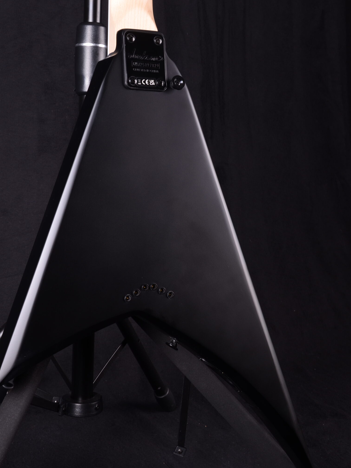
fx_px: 744
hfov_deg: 26.5
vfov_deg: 34.9
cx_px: 160
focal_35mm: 55
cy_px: 197
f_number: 11
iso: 200
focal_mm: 30
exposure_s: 1/200
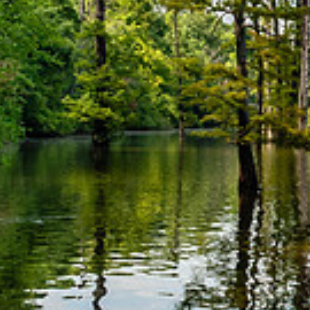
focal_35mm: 132
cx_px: 413
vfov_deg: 13.2
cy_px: 113
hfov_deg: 12.8
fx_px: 1337
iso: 100
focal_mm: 24
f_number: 11
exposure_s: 1/40
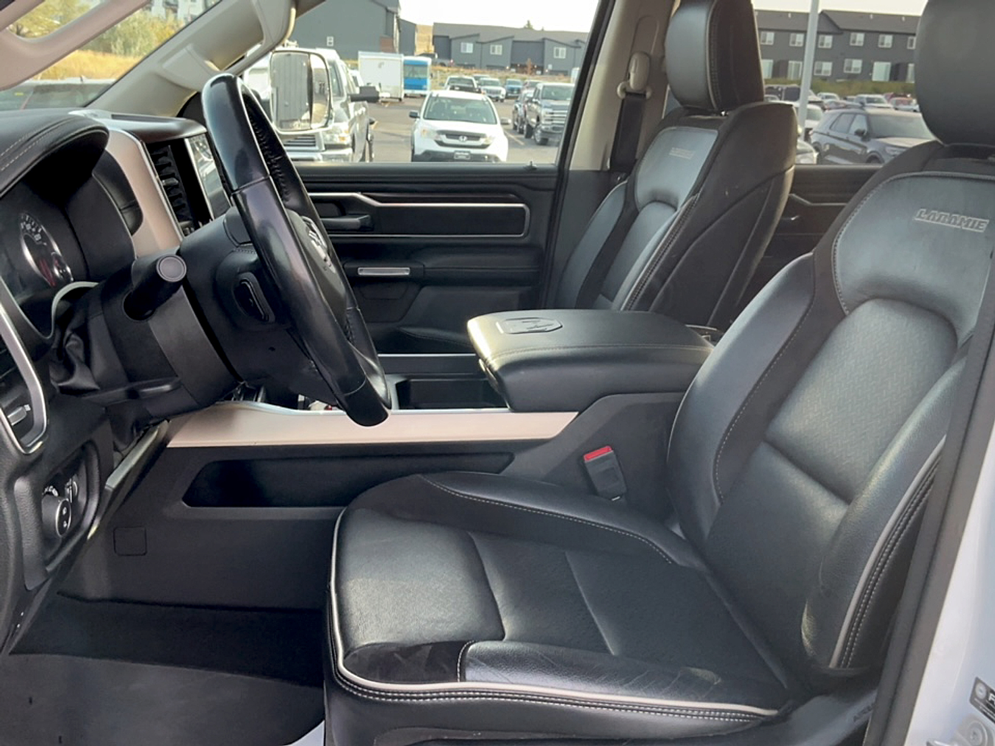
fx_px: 862
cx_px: 498
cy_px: 373
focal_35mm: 30
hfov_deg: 60.0
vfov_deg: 46.8
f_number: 1.8
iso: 40
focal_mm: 3
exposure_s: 1/120
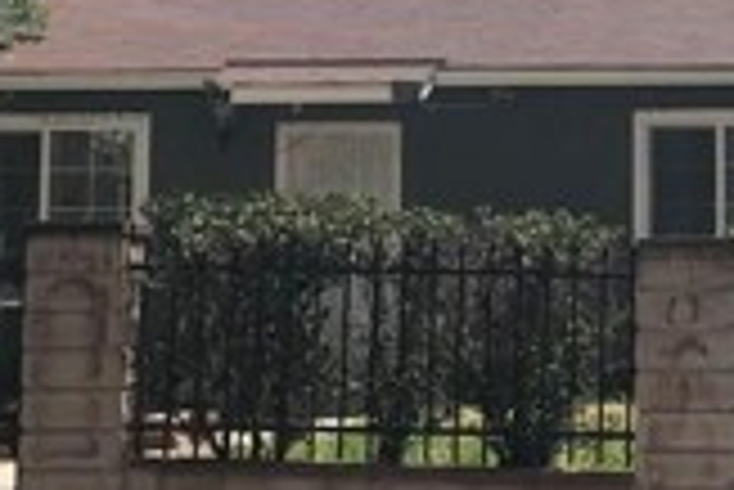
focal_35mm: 114
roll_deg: +1.0
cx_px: 734
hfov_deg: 17.5
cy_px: 45
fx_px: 2326
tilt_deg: +8.8
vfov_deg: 12.0
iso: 20
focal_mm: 3.99
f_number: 1.8
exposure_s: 1/2037
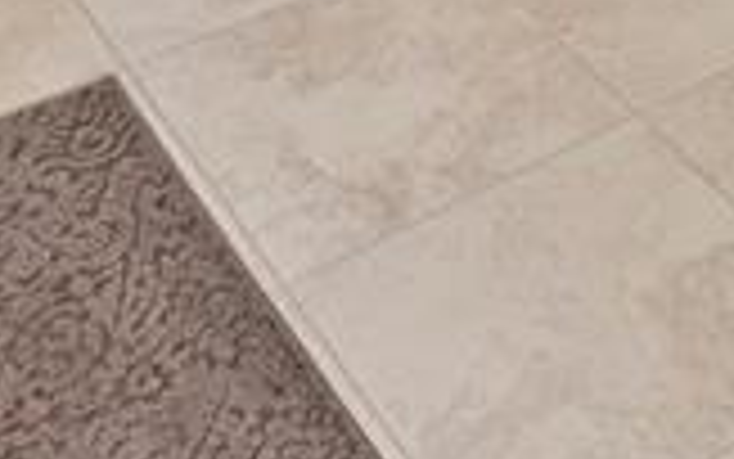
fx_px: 1861
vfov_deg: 11.1
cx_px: 847
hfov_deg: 21.0
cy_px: -747
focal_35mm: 93
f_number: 4
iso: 500
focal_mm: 7
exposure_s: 1/60
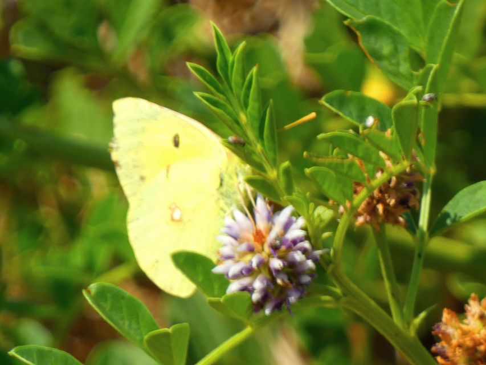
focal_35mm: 827
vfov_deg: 1.8
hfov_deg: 2.4
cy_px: 182
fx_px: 11613
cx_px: 243
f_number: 5.6
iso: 80
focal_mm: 148.1
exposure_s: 1/125
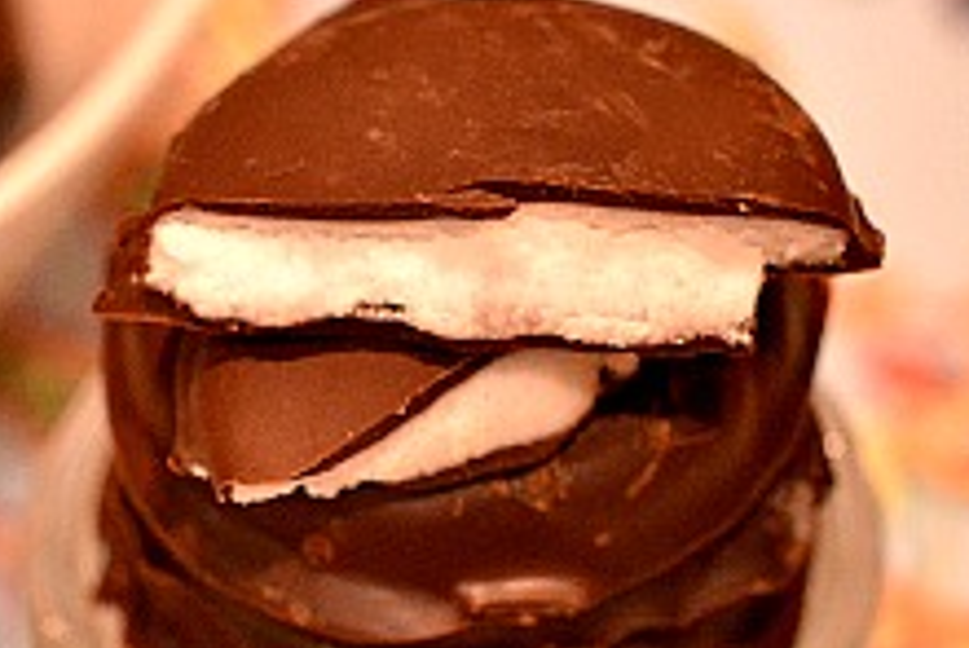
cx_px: 137
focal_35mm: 167
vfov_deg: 8.2
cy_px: 606
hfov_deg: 12.2
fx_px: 4498
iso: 1600
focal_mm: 50
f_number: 4.5
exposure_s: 1/30
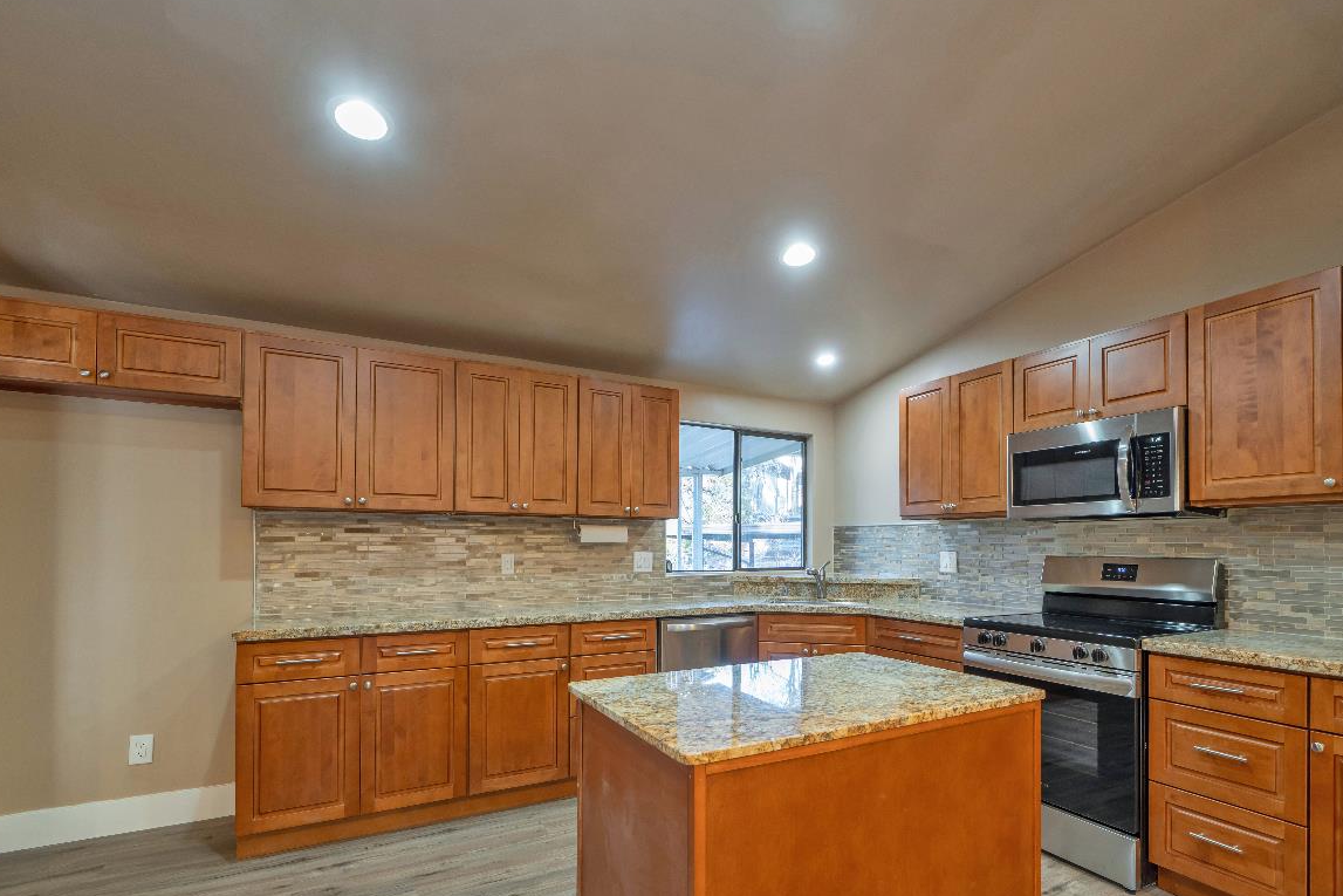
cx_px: 749
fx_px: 634
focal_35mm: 17
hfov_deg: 92.9
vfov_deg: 69.8
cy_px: 531
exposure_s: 1/6
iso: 320
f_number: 6.3
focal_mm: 13
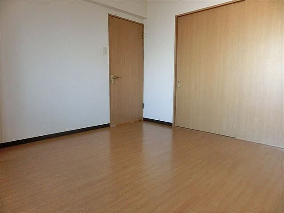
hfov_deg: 71.6
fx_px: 197
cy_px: 106
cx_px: 142
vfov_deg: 56.8
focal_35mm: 24
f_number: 3
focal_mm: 4.24
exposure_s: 1/50
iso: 800
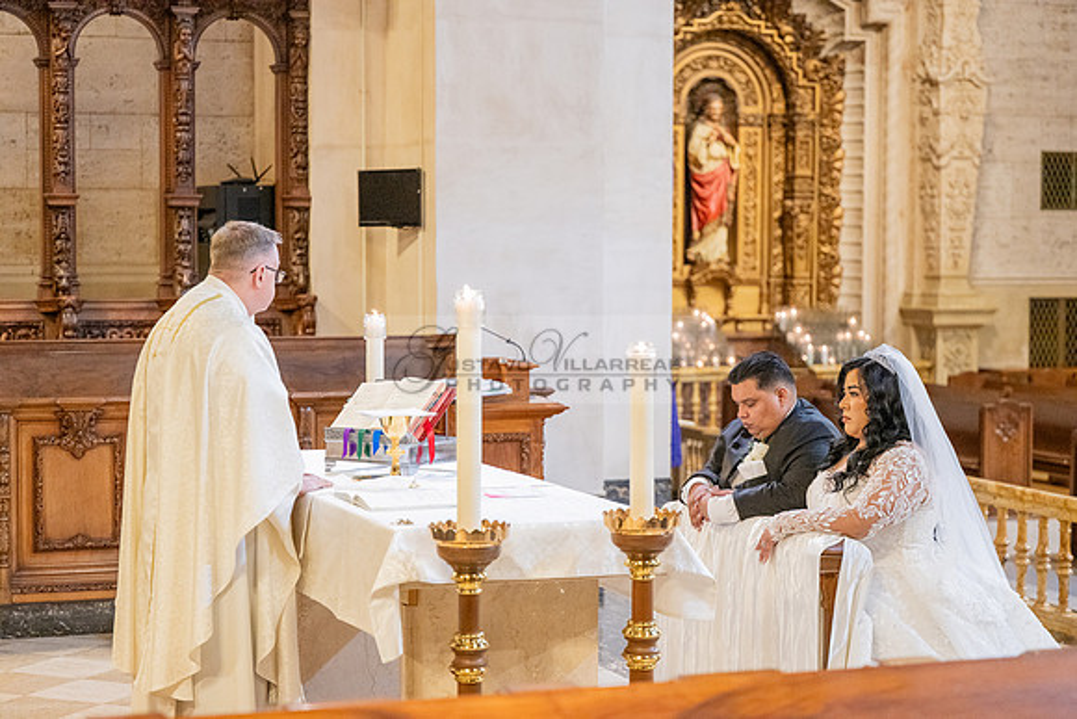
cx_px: 538
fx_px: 2244
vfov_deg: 18.2
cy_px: 360
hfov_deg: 27.0
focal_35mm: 75
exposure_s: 1/160
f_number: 2.8
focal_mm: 75
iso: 2000
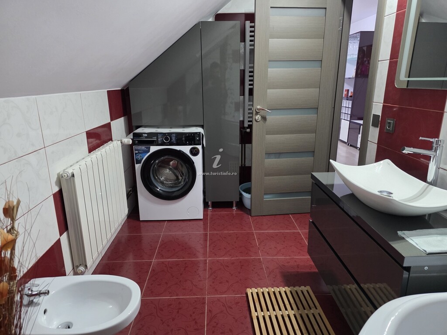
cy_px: 168
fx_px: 297
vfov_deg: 58.9
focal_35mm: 23
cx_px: 224
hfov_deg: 73.9
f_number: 1.7
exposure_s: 1/100
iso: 640
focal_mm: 6.3
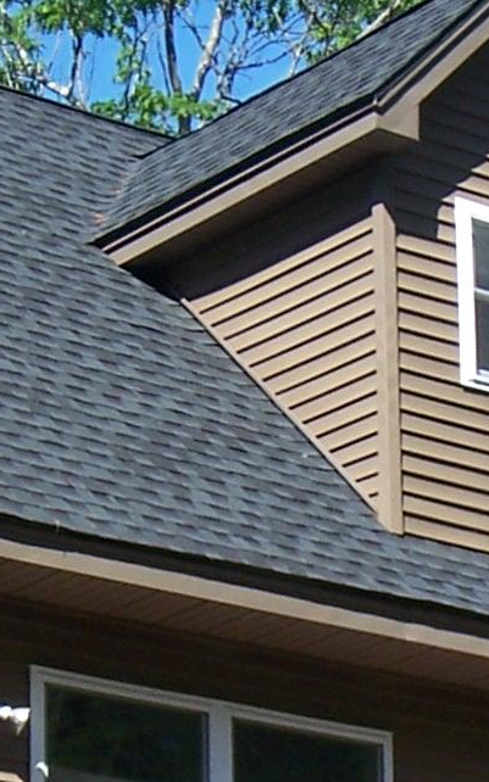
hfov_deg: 7.9
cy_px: 862
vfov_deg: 12.4
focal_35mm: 166
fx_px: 3541
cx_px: 309
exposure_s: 1/400
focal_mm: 6.4
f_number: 3.9
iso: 64
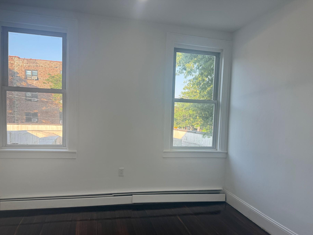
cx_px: 158
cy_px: 131
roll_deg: -1.9
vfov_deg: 51.2
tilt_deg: -3.6
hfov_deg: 65.3
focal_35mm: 27
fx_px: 244
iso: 100
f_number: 1.78
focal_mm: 6.76
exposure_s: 1/360
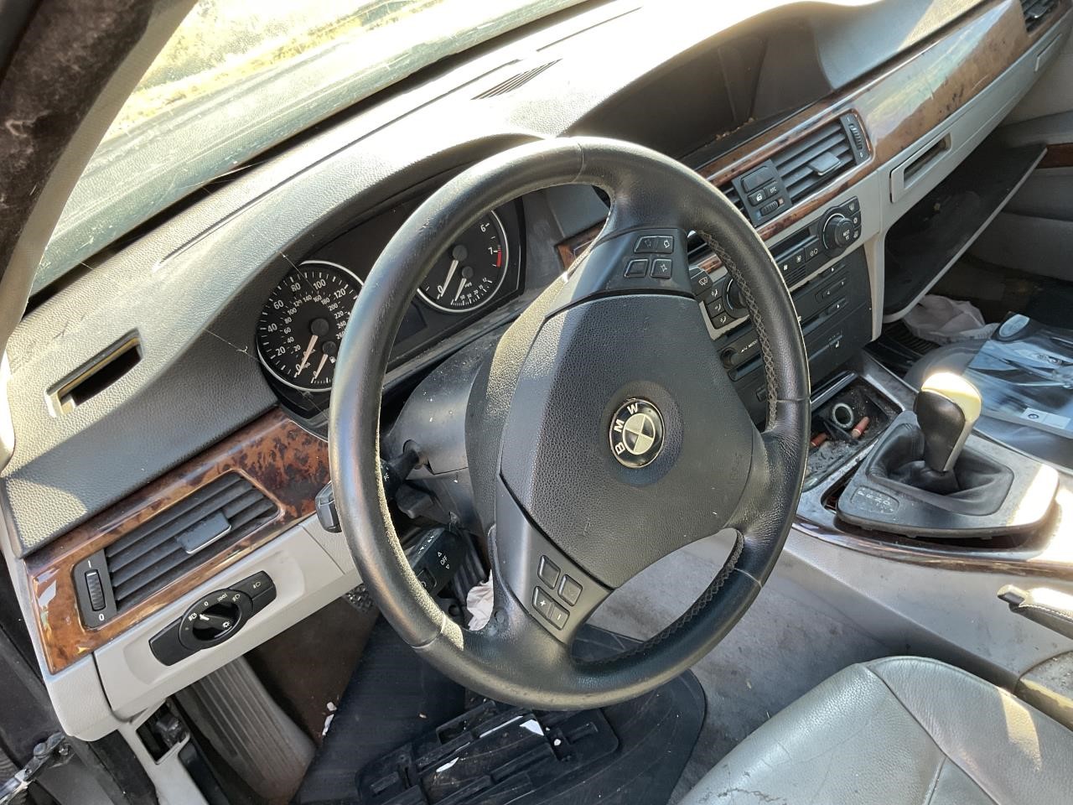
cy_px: 402
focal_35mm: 29
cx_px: 536
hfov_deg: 61.7
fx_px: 899
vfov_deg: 48.2
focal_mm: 3
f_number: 1.8
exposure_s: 1/120
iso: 50
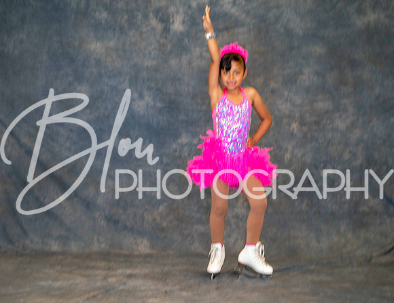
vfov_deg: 15.5
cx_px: 158
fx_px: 1116
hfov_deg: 20.0
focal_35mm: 97
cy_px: 146
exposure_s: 1/160
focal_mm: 85
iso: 1000
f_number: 2.5
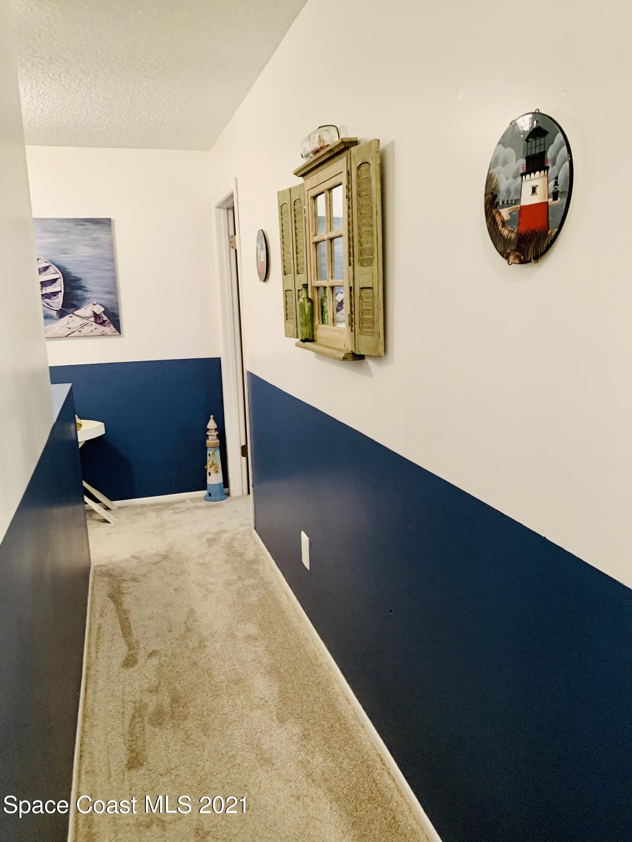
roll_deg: +2.1
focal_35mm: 26
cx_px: 316
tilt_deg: -11.3
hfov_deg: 53.1
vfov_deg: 67.3
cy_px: 421
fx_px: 633
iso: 400
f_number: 1.8
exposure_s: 1/60
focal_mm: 4.25
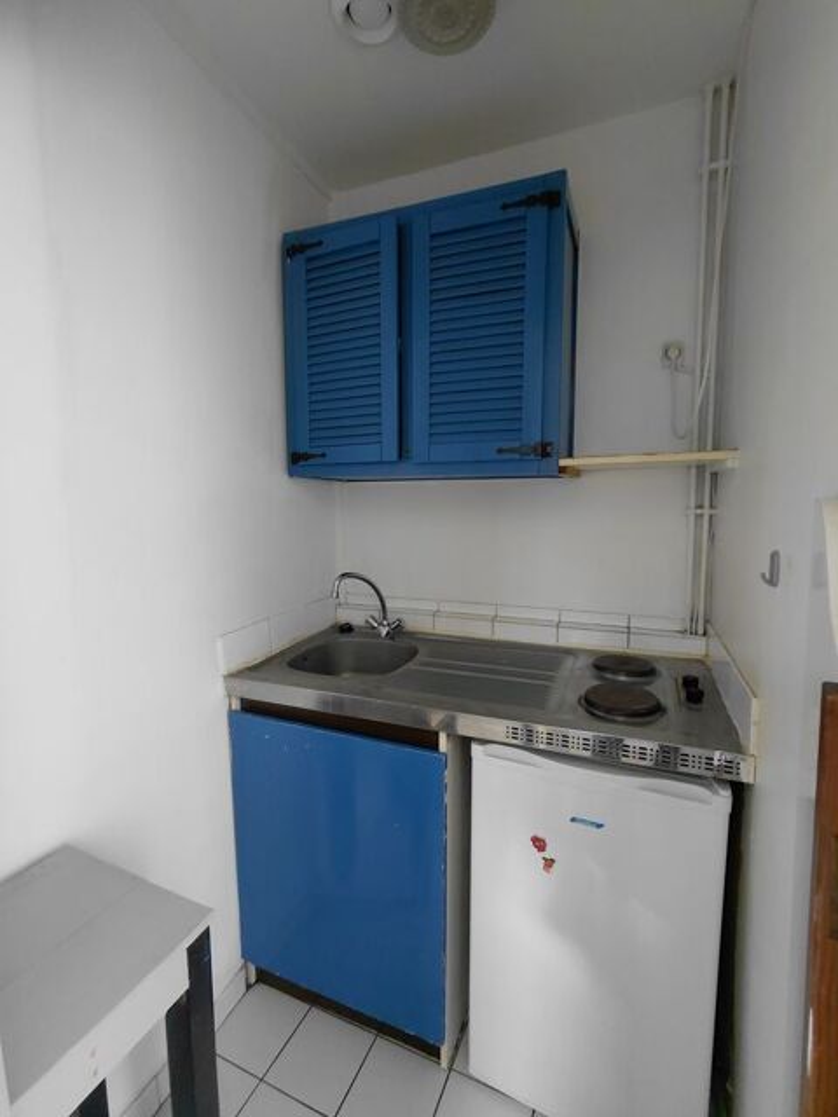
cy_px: 558
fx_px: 516
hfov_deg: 78.1
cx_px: 419
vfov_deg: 94.5
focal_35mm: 16
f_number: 2.2
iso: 250
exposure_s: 1/40
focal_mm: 1.64
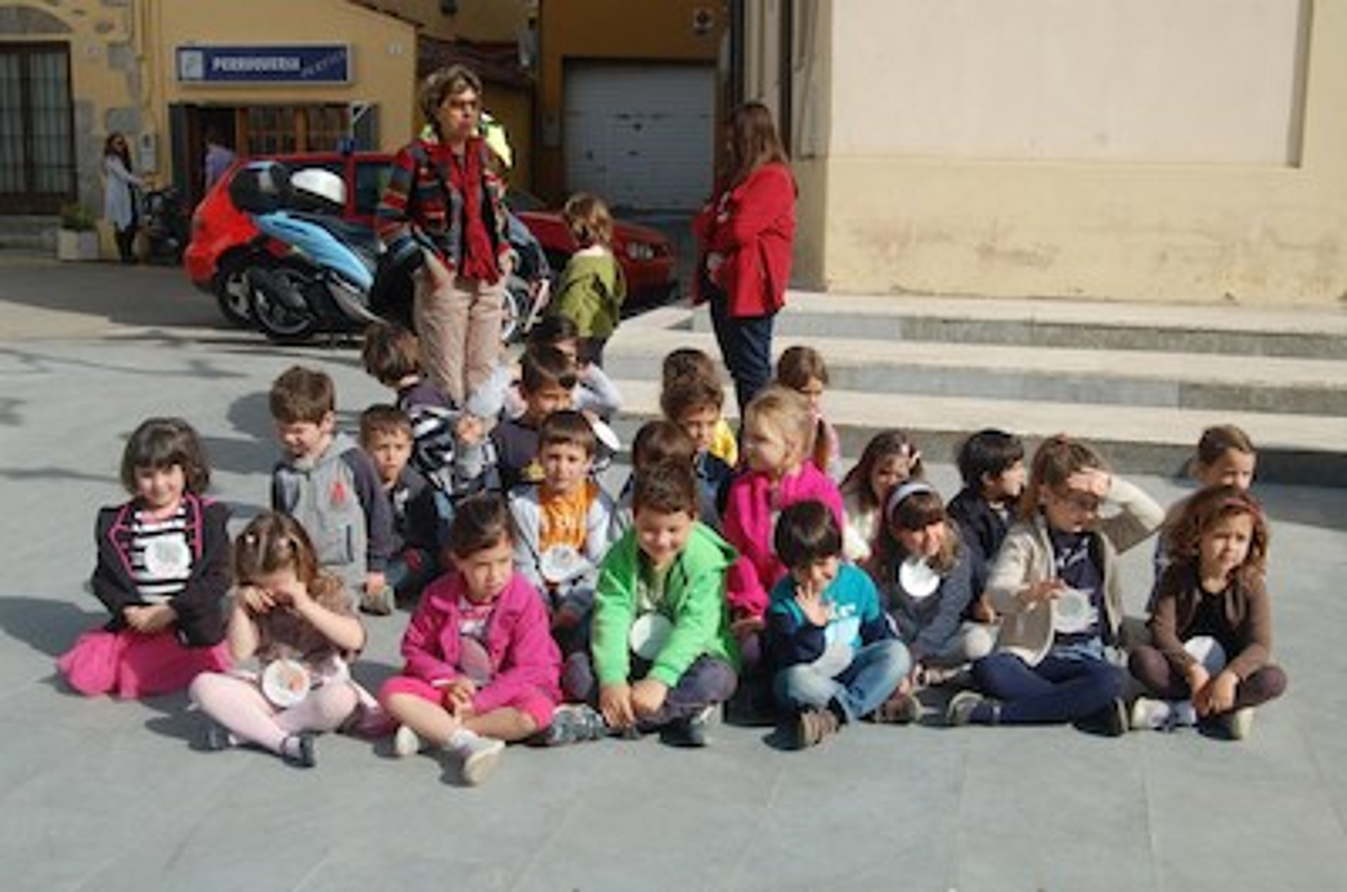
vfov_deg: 34.1
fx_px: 1456
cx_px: 674
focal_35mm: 39
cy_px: 446
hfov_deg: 49.6
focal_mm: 26
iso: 200
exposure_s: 1/320
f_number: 9
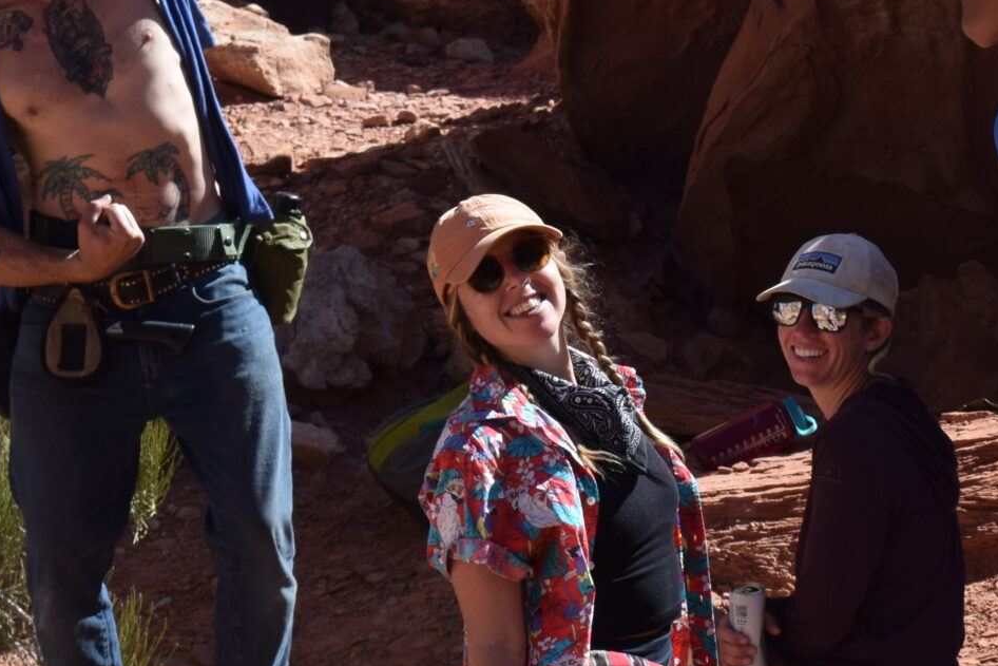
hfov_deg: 10.0
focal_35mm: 203
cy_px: 242
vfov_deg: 6.8
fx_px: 5628
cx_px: 1205
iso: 200
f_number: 11
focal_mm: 50
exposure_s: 1/250
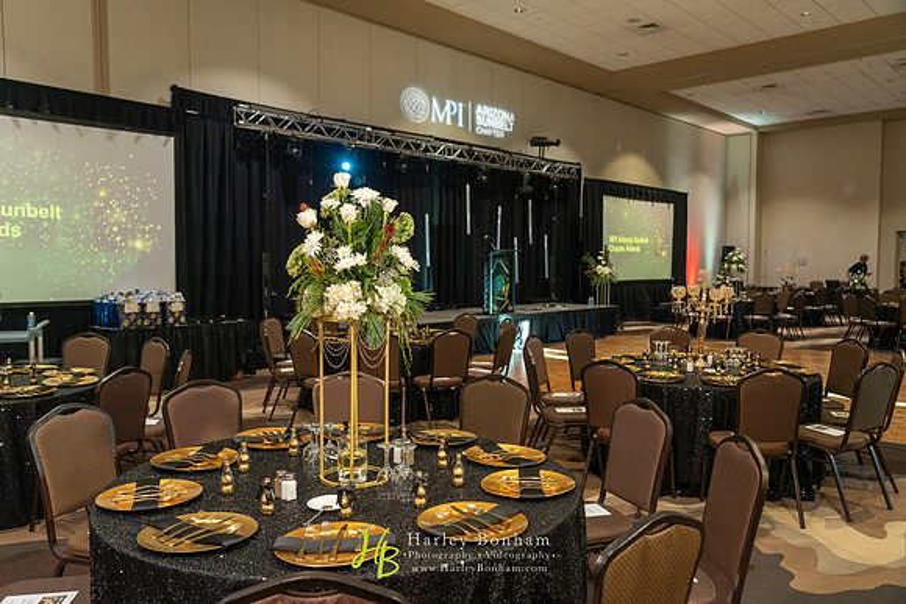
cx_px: 453
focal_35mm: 28
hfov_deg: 65.5
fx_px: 705
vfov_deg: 46.4
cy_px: 302
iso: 3200
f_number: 4
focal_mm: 28
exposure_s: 1/200
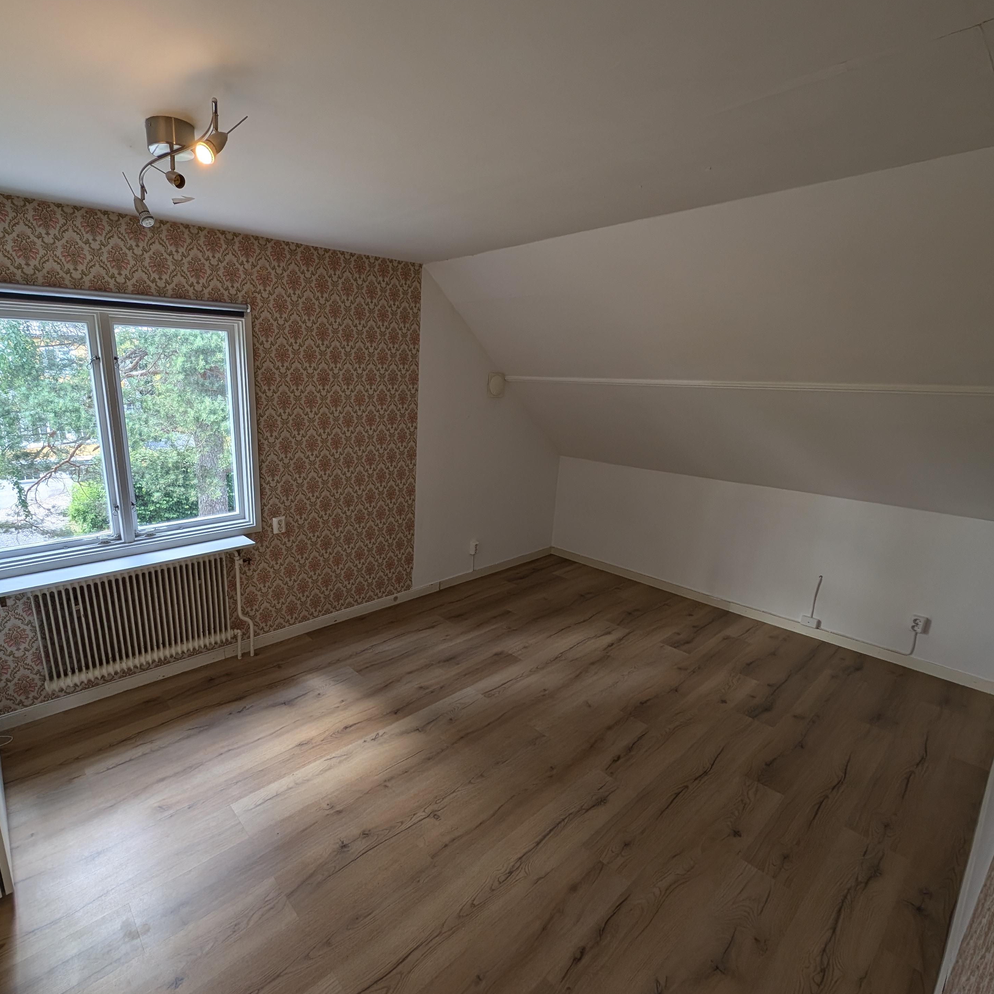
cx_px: 392
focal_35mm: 15
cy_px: 507
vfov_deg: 91.1
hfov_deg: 89.8
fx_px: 487
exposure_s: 1/50
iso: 46
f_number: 1.95
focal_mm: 2.23
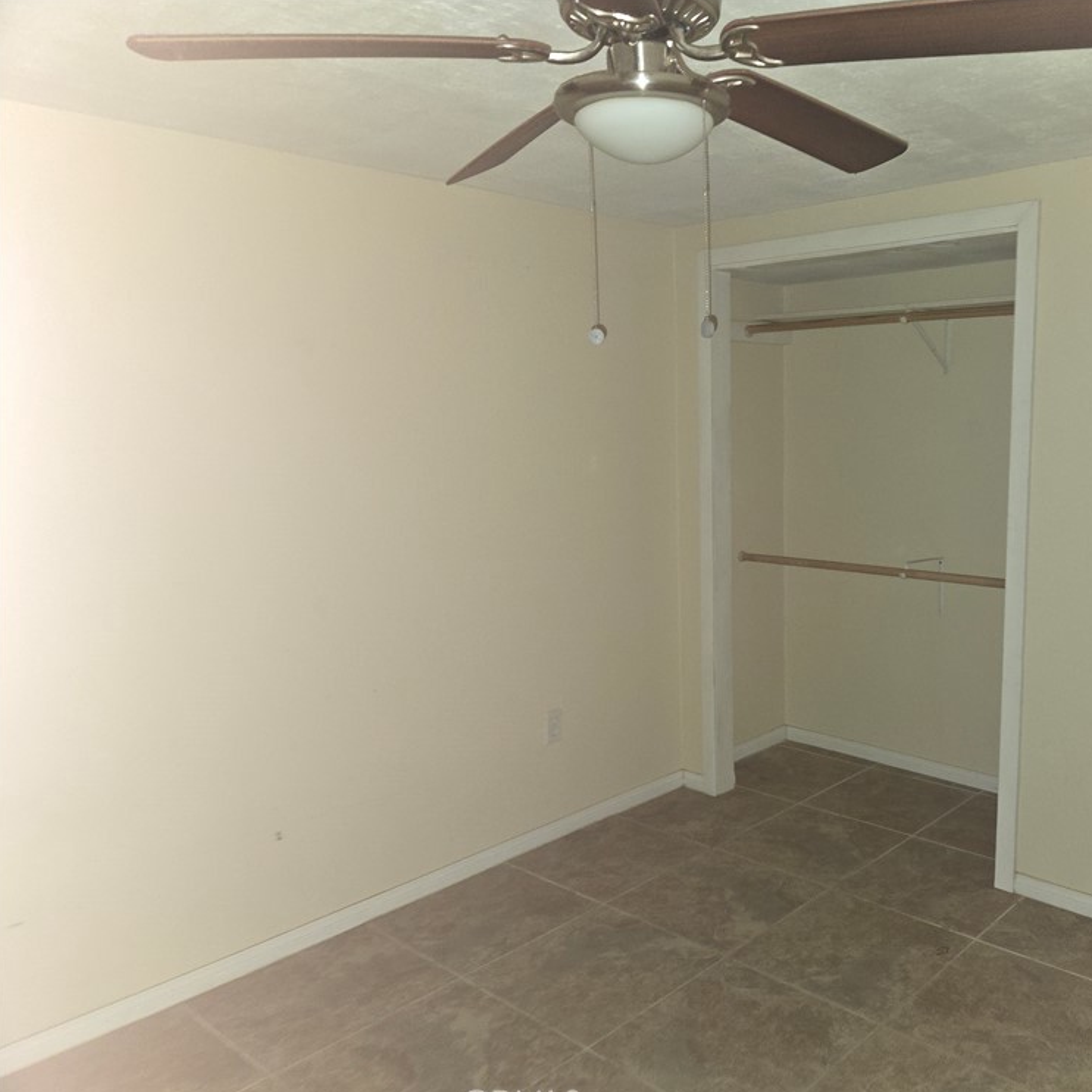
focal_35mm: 28
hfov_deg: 55.8
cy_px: 560
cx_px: 748
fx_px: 999
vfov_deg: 57.3
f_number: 1.8
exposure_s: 1/12
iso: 200
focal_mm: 5.4
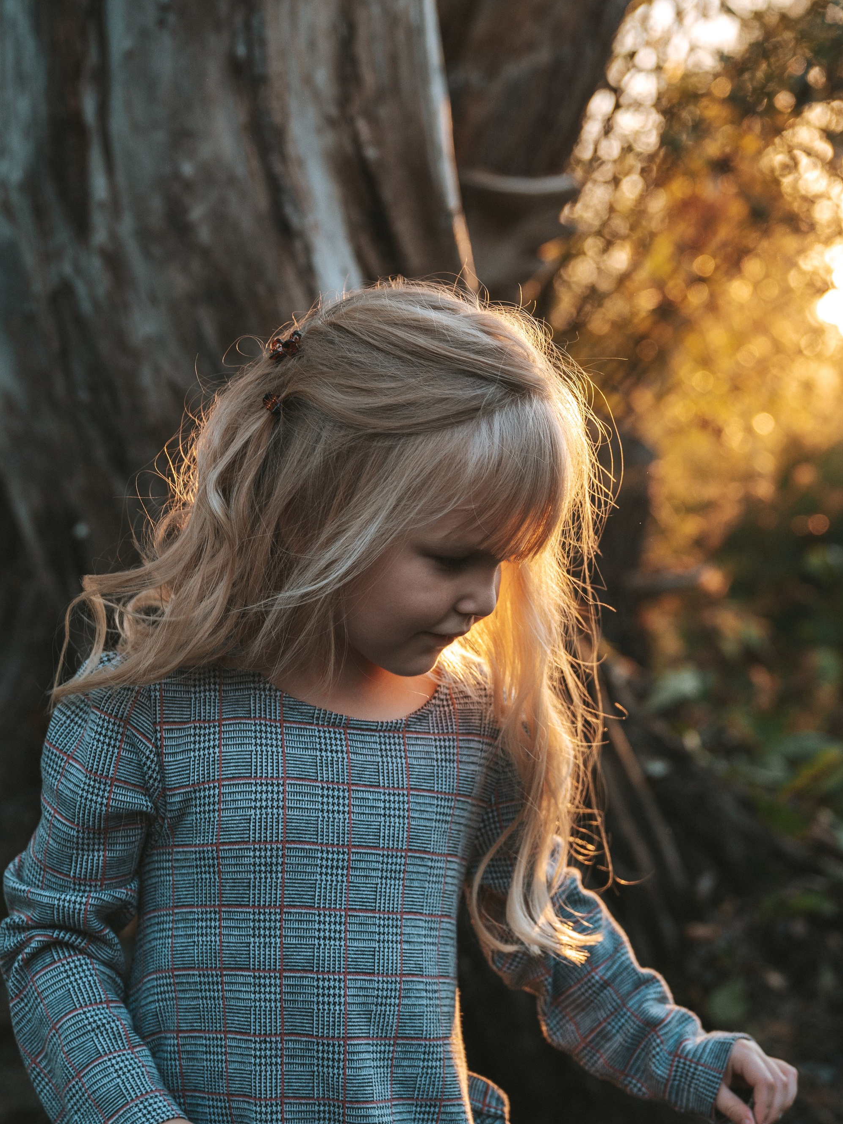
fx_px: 2078
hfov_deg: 22.9
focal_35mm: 64
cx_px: 325
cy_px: 754
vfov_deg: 30.0
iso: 400
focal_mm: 46
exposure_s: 1/500
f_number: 2.8
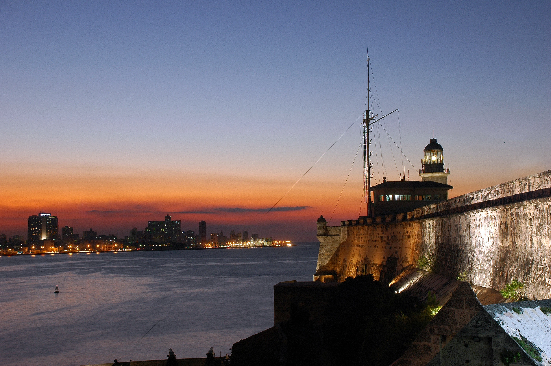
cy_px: 183
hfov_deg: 37.9
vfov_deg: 25.7
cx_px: 276
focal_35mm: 52
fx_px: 803
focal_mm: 35
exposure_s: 4
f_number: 8
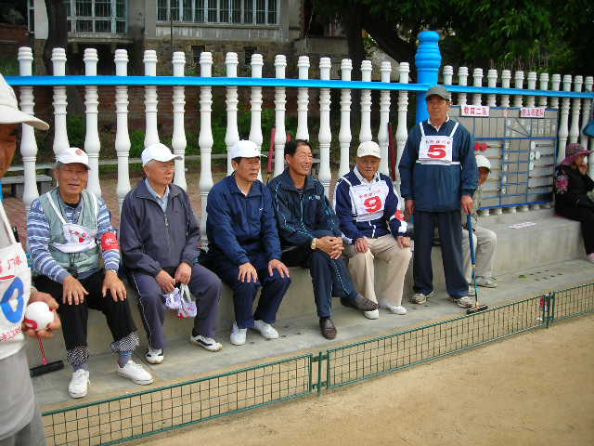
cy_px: 223
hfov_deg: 49.0
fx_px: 652
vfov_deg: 37.7
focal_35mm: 38
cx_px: 297
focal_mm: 6.3
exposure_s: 1/184
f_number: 3.2
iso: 50
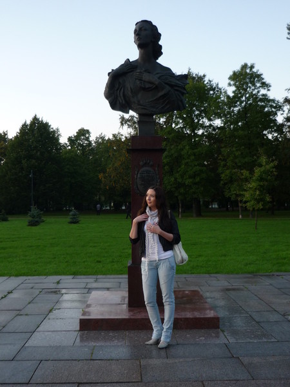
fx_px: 402
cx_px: 145
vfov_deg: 51.4
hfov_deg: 39.7
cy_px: 194
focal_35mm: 36
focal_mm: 6
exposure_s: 1/40
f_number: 2.9
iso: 100
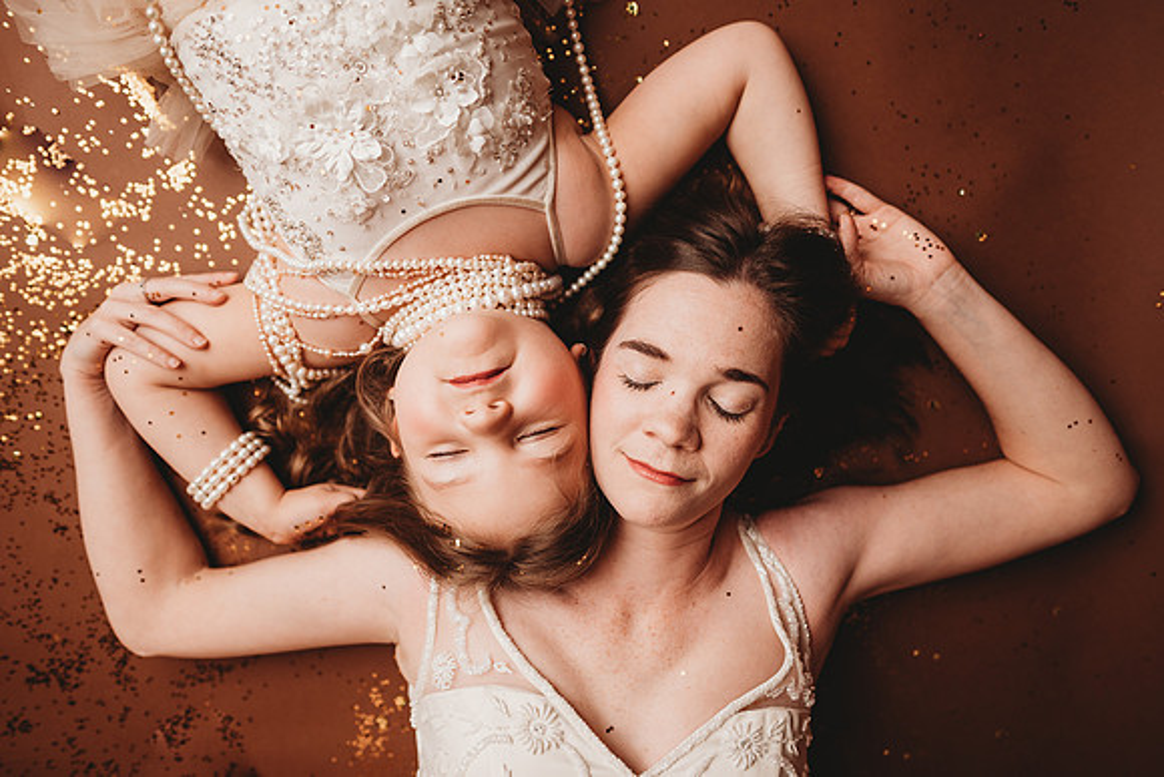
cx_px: 582
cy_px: 388
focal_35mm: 24
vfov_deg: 53.2
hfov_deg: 73.7
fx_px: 776
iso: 100
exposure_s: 1/160
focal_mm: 24
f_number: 2.2
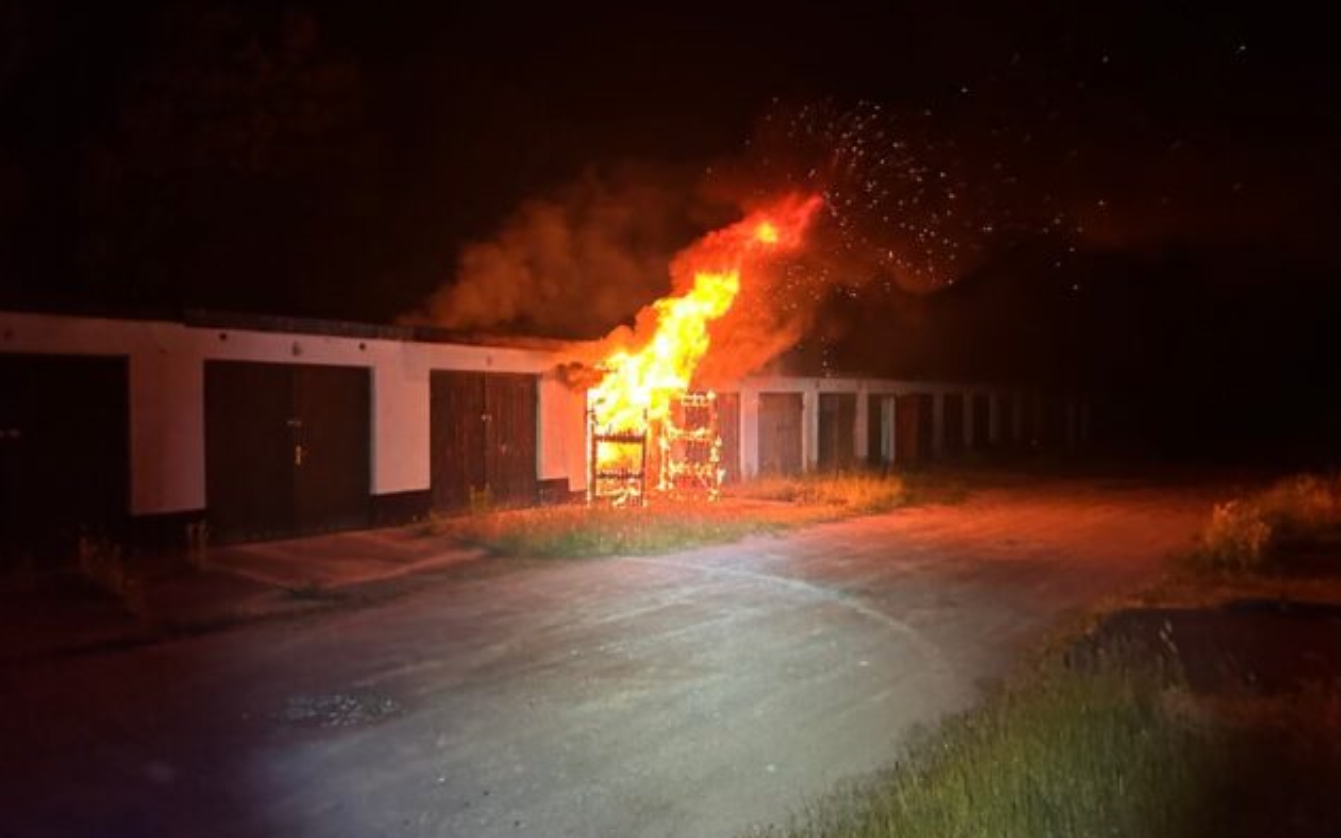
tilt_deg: -0.6
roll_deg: +0.5
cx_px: 668
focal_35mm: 28
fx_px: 1023
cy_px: 421
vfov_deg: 44.6
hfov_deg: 66.5
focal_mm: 5.7
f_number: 1.5
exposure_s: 1/40
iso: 500
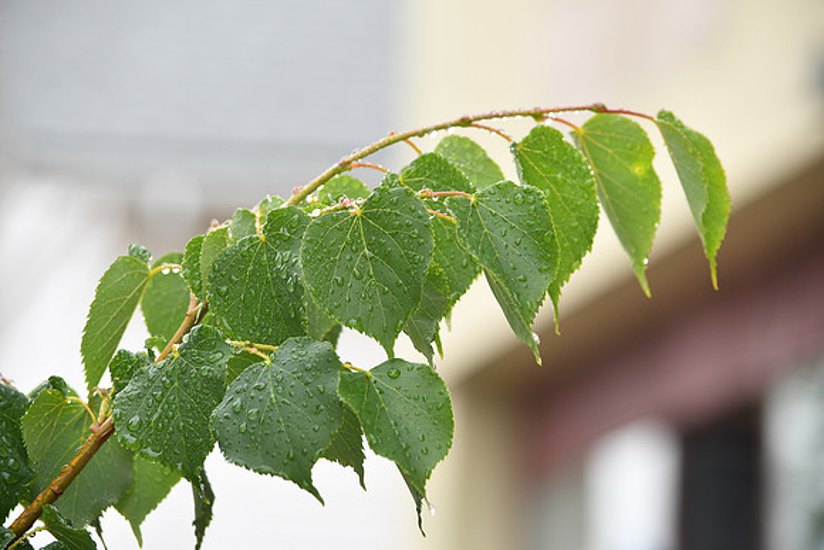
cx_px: 412
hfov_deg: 11.4
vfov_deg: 7.6
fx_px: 4121
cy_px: 275
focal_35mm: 180
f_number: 5.6
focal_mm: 120
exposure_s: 1/160
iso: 200
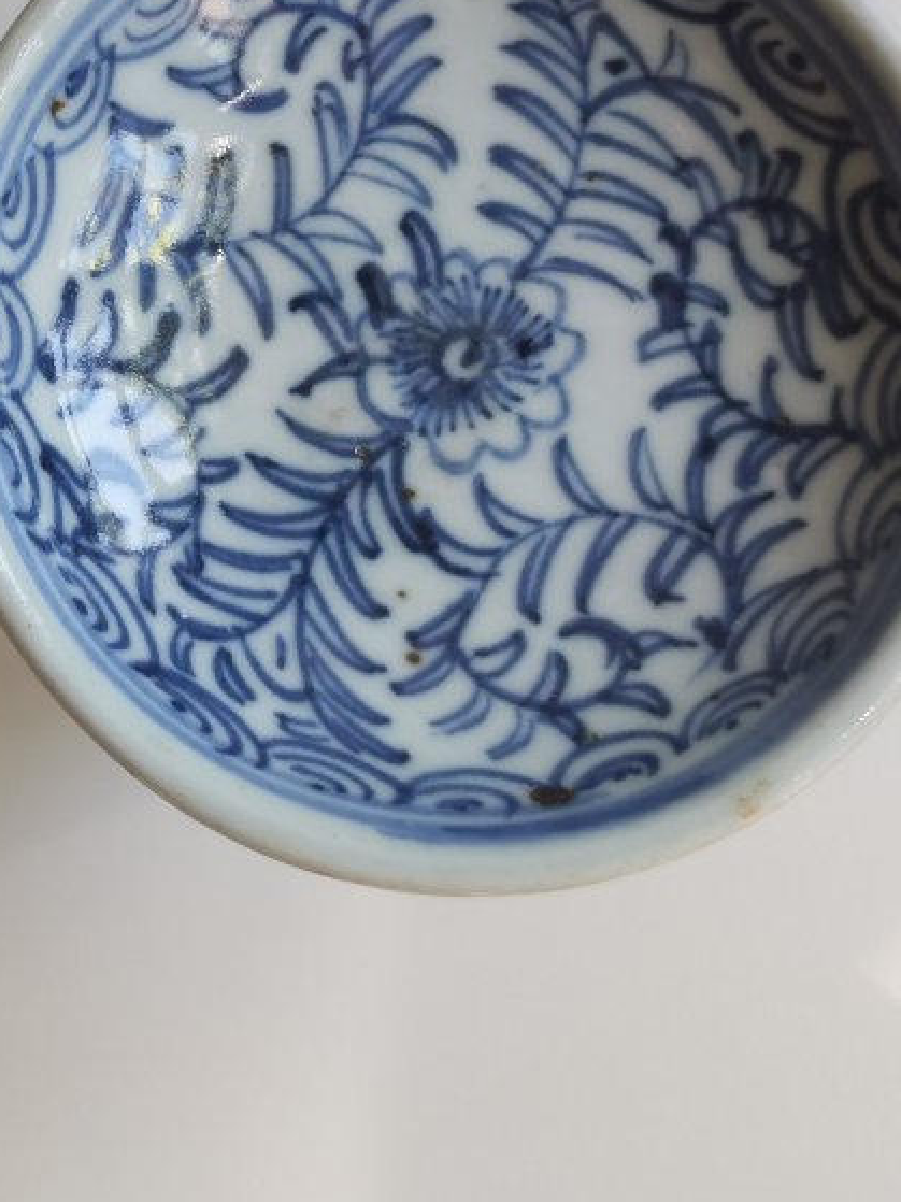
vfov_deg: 19.0
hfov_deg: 14.0
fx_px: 3576
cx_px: -166
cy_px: 387
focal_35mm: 103
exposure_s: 1/100
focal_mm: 5.56
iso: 50
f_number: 1.6
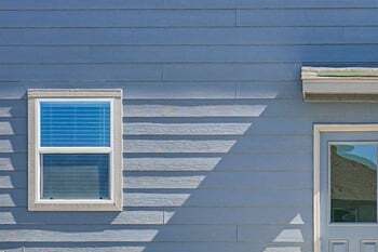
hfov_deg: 16.9
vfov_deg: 11.4
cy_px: 87
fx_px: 1259
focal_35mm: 120
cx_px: 302
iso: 200
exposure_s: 1/250
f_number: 8
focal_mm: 35
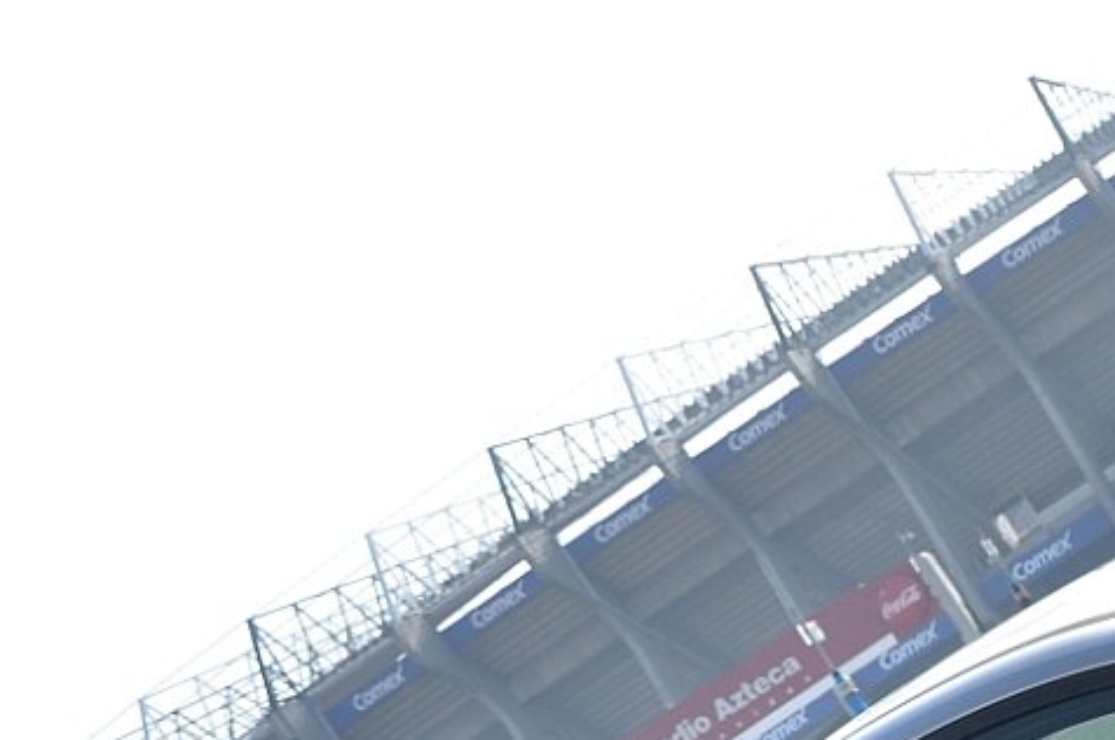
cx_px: 1492
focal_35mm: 131
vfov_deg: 10.3
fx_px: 4052
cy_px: 905
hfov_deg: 14.9
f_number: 5.6
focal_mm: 26
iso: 250
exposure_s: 1/320
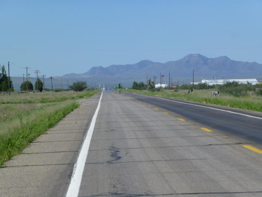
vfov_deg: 9.1
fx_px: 1242
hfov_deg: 12.0
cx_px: 131
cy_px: 104
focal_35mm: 164
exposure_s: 1/800
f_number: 5.4
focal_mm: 27.6
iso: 100
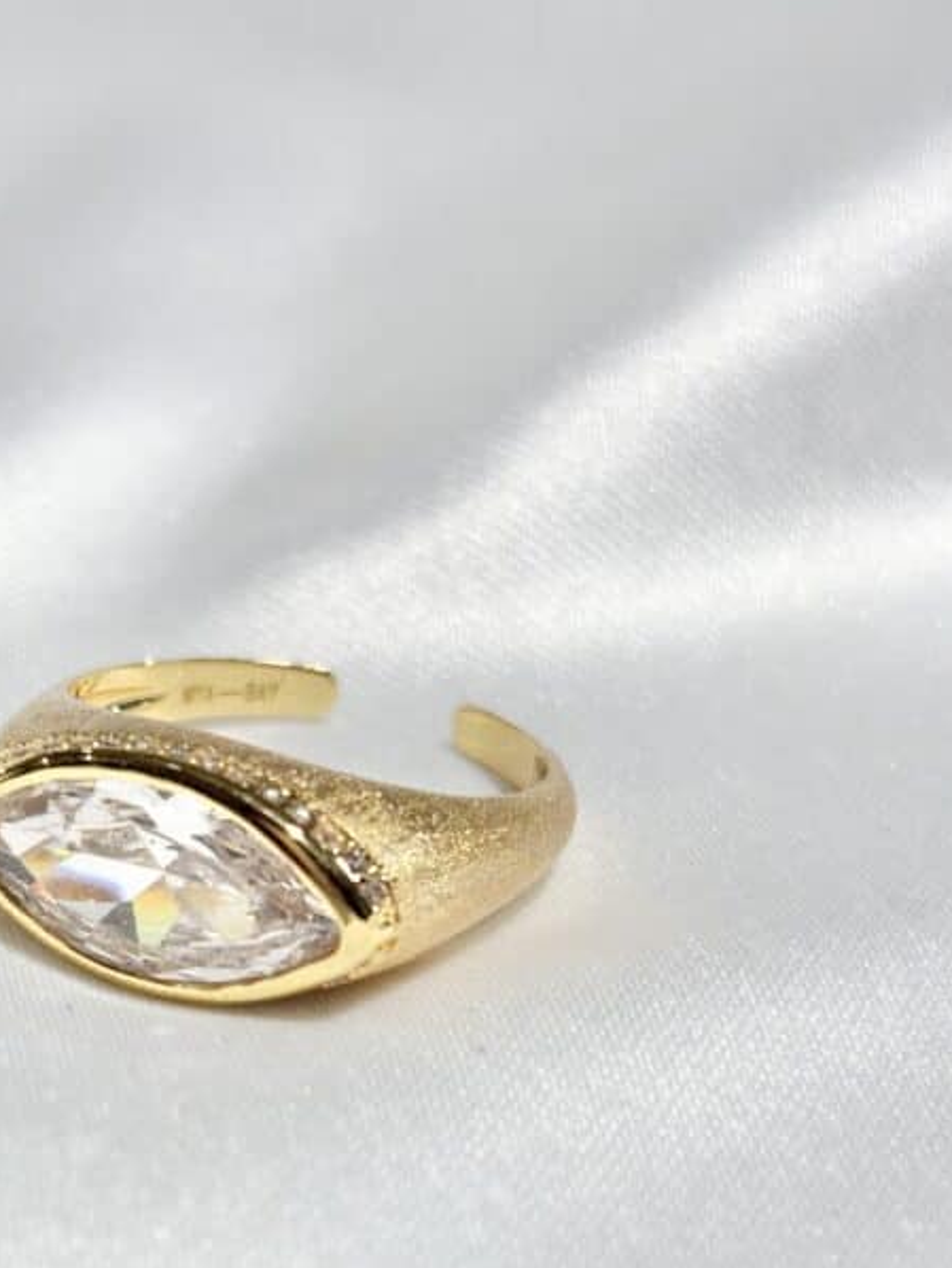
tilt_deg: -21.6
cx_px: 297
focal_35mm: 89
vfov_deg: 21.7
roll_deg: +5.7
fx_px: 3261
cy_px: 1052
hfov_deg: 16.6
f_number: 1.6
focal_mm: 5.96
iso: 32
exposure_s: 1/391
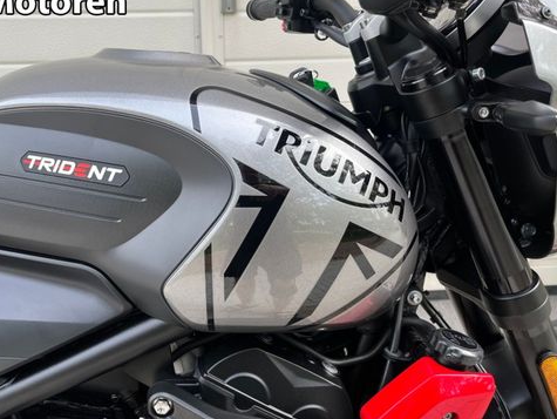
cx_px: 239
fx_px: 564
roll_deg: -0.4
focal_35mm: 35
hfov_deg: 52.4
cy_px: 195
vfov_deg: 40.7
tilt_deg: -21.1
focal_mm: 5.1
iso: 50
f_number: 1.6
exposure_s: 1/461
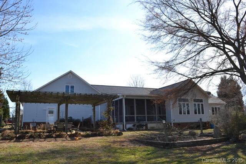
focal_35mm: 30
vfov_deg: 43.6
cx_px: 123
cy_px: 82
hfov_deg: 61.9
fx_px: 205
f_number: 7.1
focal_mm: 20
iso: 100
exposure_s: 1/200
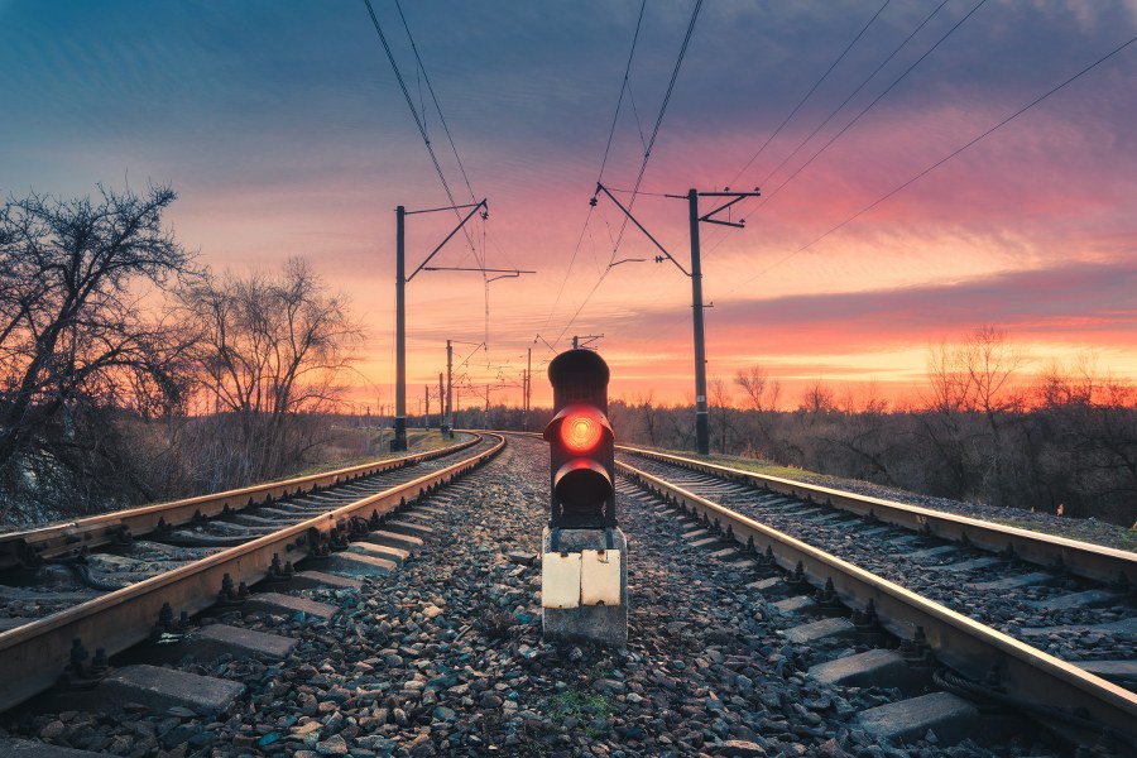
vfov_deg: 53.1
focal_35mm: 24
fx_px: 758
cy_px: 379
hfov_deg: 73.7
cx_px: 568
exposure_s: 3
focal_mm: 24
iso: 100
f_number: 11
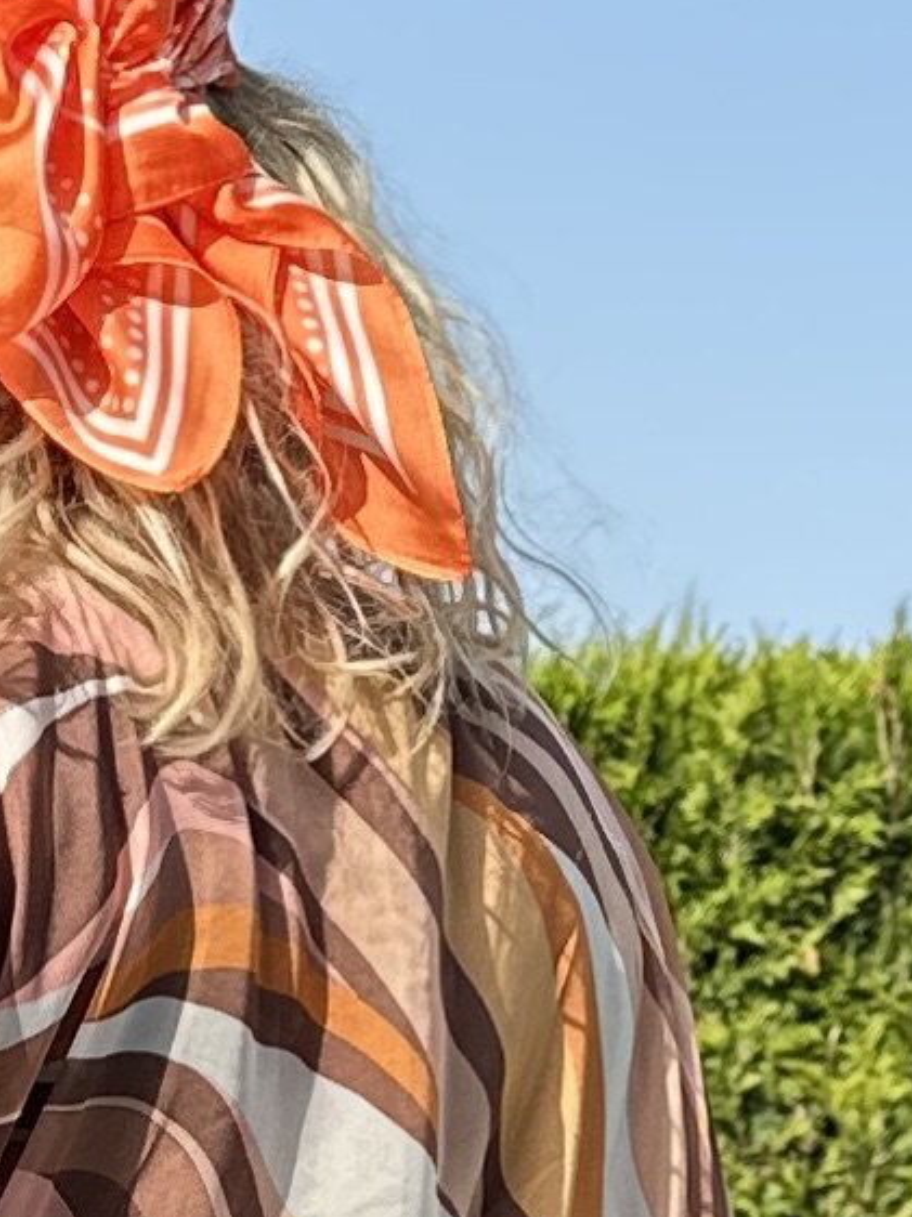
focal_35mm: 84
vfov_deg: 22.0
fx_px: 2953
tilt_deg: -1.1
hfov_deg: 16.7
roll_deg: -0.6
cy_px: 1352
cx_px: -220
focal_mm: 6.86
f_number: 1.78
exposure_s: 1/1562
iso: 80
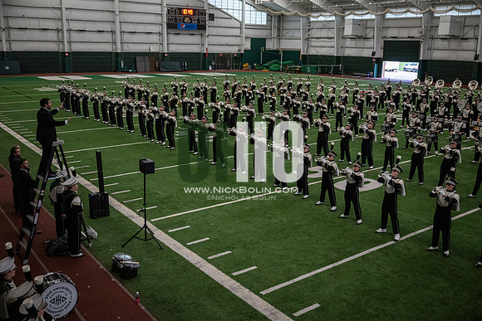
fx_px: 462
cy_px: 160
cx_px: 241
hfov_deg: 55.1
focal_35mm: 34
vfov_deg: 38.4
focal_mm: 34.5
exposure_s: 1/500
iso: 3200
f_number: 2.8
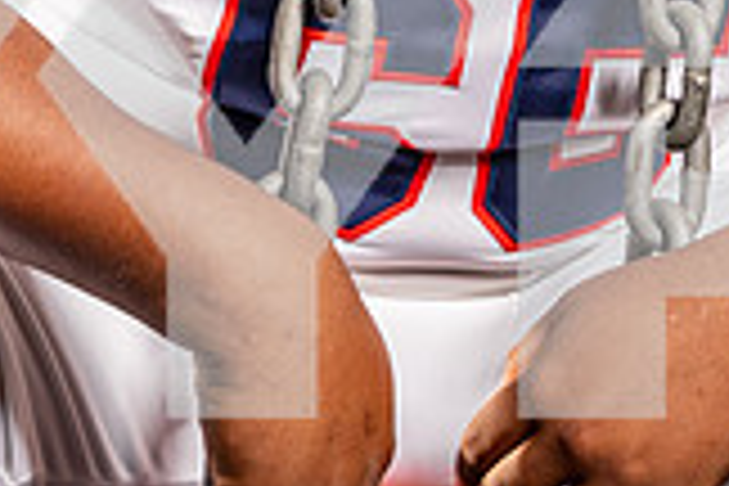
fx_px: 3624
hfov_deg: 11.5
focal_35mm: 179
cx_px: 446
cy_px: -362
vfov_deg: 7.5
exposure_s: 1/500
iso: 320
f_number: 5.6
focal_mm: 50
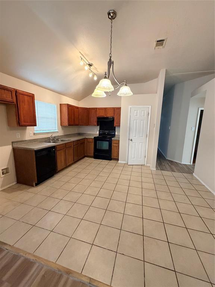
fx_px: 116
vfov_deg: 102.1
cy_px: 144
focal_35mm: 14
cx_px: 108
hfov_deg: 85.7
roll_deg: -2.2
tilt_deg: -9.9
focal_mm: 2.22
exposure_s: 1/60
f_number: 2.2
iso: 400
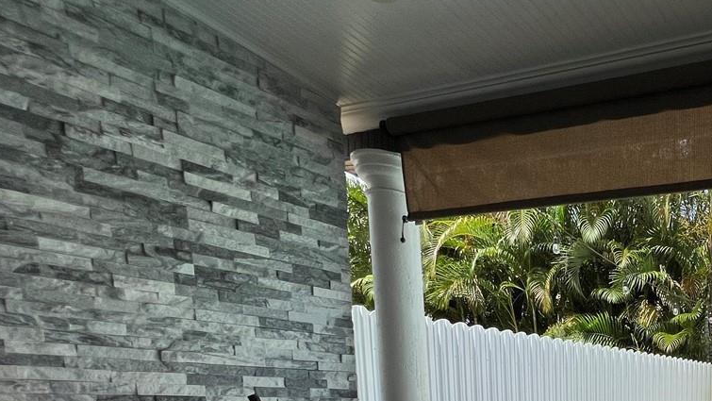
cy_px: 498
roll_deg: -1.7
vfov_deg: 31.6
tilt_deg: -8.8
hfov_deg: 51.1
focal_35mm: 30
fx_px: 566
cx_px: 719
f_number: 1.8
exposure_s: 1/1980
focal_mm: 1.57
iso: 32
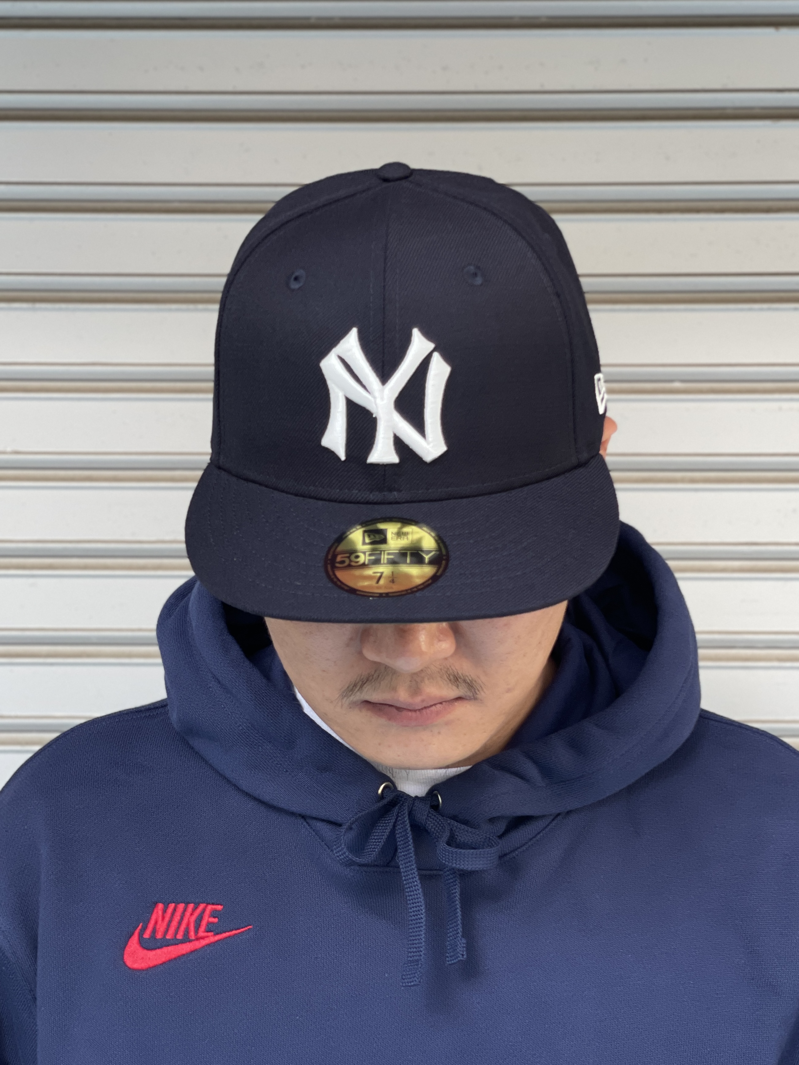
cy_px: 532
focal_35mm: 52
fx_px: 1600
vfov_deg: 36.8
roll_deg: +0.4
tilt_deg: -1.9
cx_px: 400
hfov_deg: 28.0
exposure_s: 1/122
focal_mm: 6
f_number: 2
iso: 80
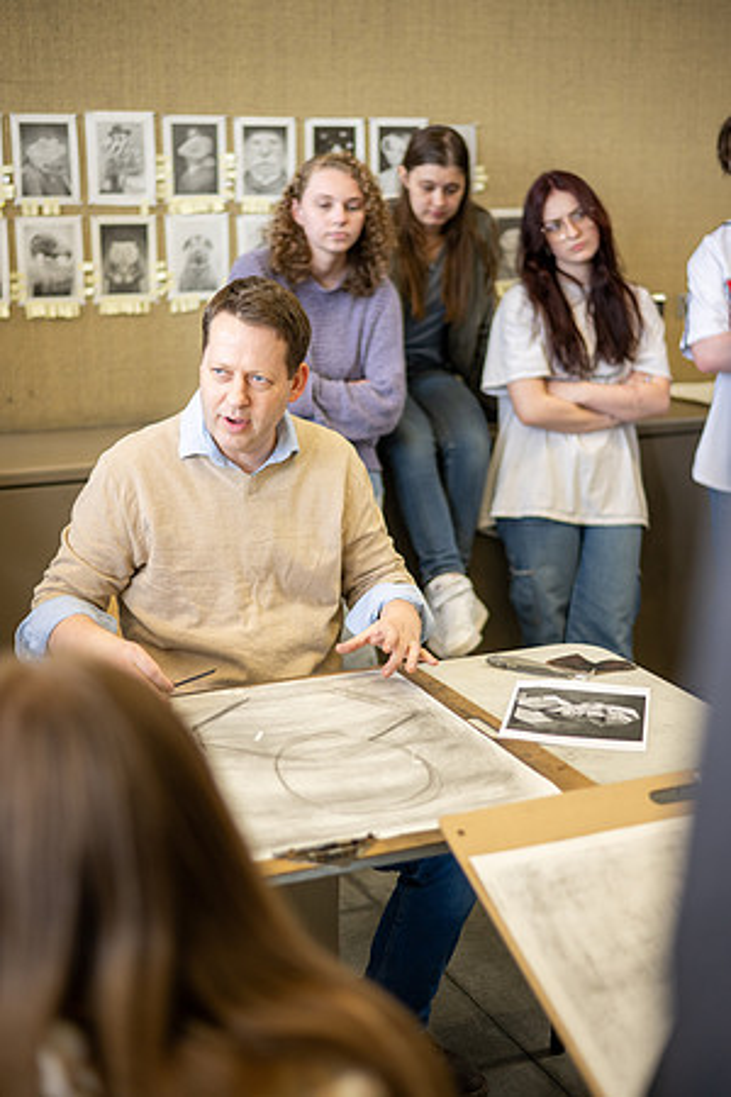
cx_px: 366
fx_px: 1523
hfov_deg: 27.0
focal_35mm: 50
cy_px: 548
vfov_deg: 39.6
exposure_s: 1/200
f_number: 1.8
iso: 400
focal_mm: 50
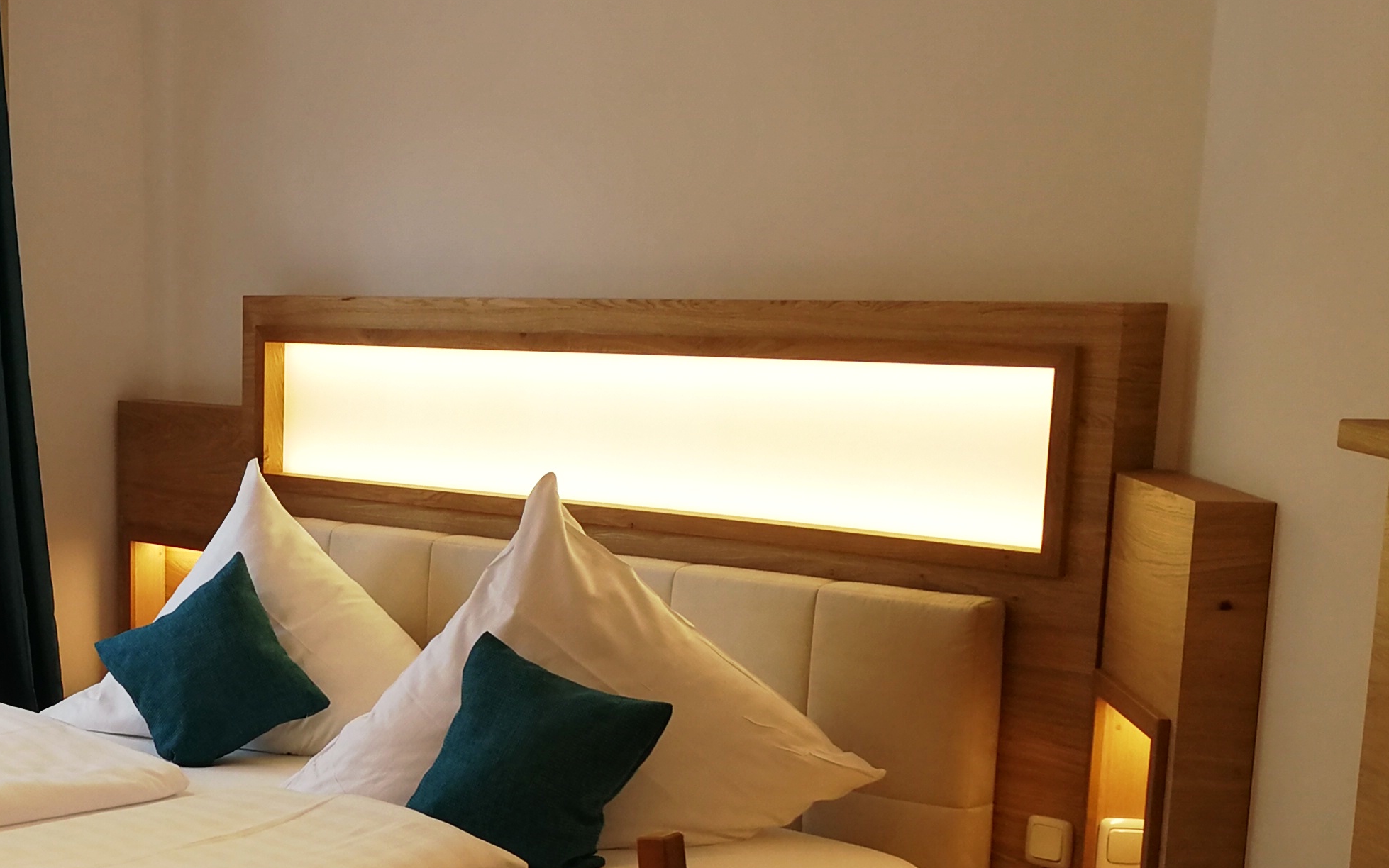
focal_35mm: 58
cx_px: 235
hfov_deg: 33.8
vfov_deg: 22.0
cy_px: 716
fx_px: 2196
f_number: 2.2
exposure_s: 1/50
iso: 80
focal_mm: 3.95
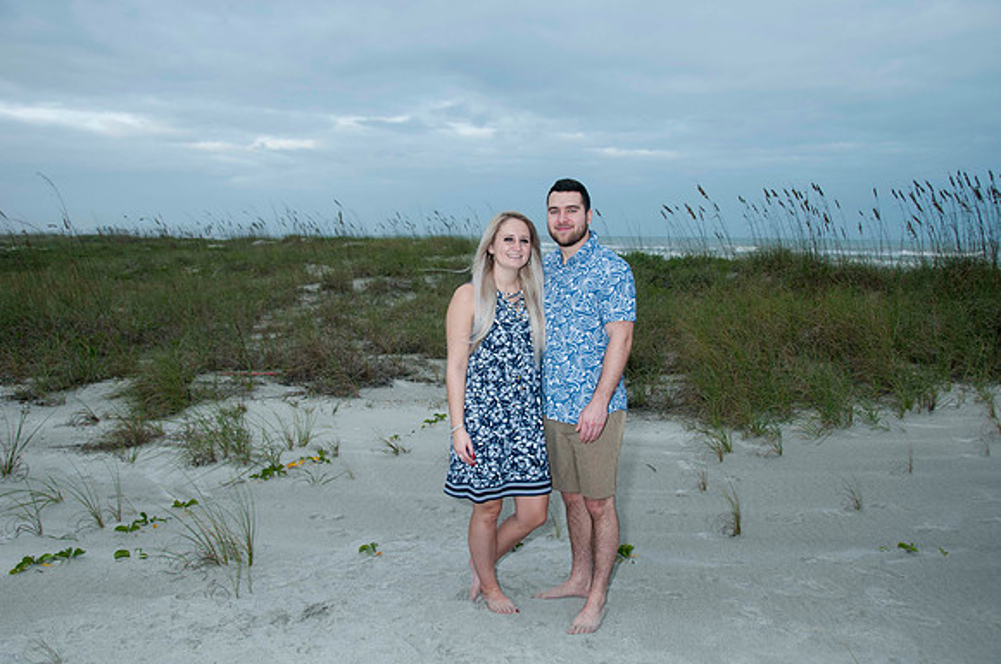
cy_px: 332
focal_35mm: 30
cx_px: 500
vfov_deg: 43.5
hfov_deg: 62.0
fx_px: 833
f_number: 5.6
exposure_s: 1/125
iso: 100
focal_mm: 20
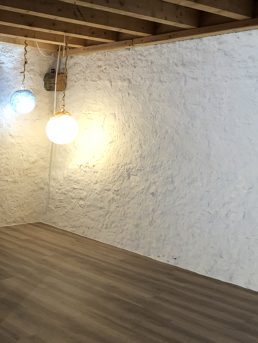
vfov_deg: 42.0
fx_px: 447
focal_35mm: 45
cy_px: 192
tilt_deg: -8.9
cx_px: -10
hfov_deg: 29.6
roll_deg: -0.1
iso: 100
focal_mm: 4
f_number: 1.8
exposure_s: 1/14
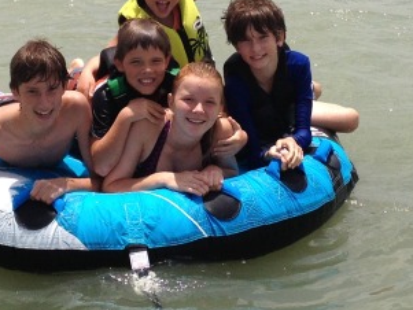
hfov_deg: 16.5
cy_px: 33
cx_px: 206
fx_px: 1420
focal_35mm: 119
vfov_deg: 12.4
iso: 50
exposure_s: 1/2632
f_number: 2.4
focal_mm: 4.28
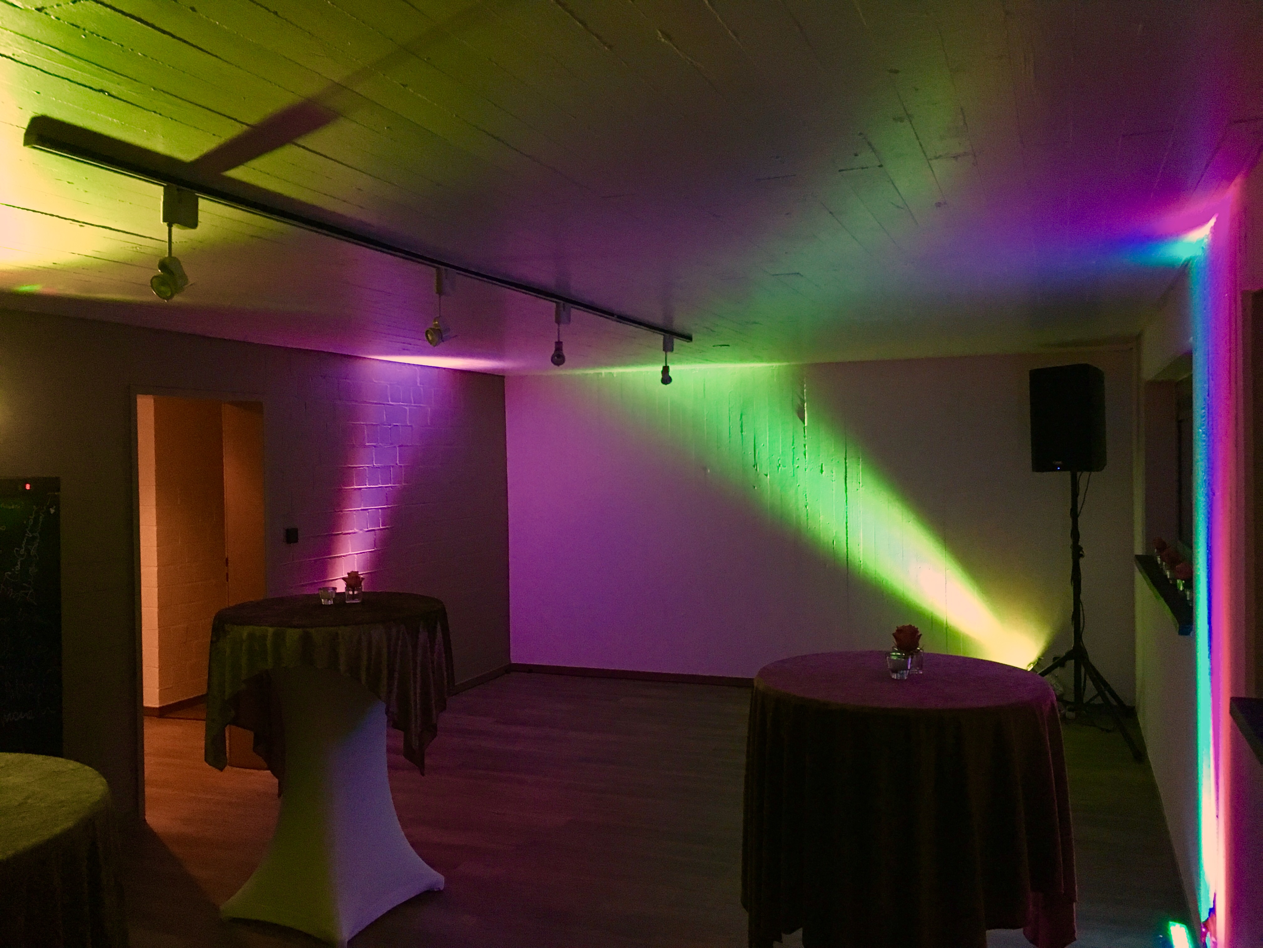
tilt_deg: -0.8
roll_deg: +0.2
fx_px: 1058
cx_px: 632
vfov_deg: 48.2
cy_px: 474
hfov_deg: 61.7
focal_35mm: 29
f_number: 2.2
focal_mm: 4.15
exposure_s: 1/17
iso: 320
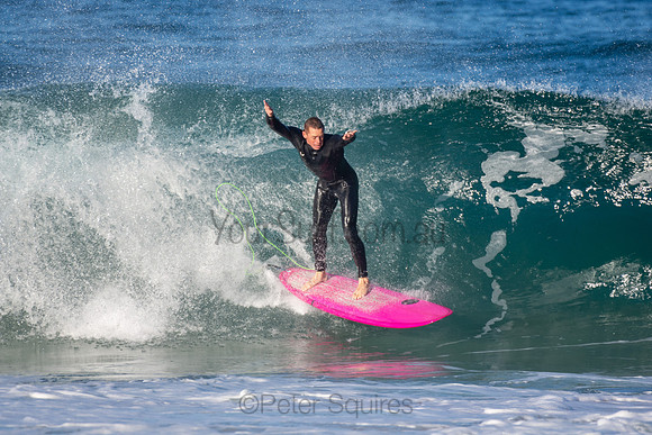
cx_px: 326
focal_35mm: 750
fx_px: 13586
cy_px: 218
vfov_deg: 1.8
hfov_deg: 2.7
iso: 250
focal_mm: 500
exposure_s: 1/1250
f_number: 5.6
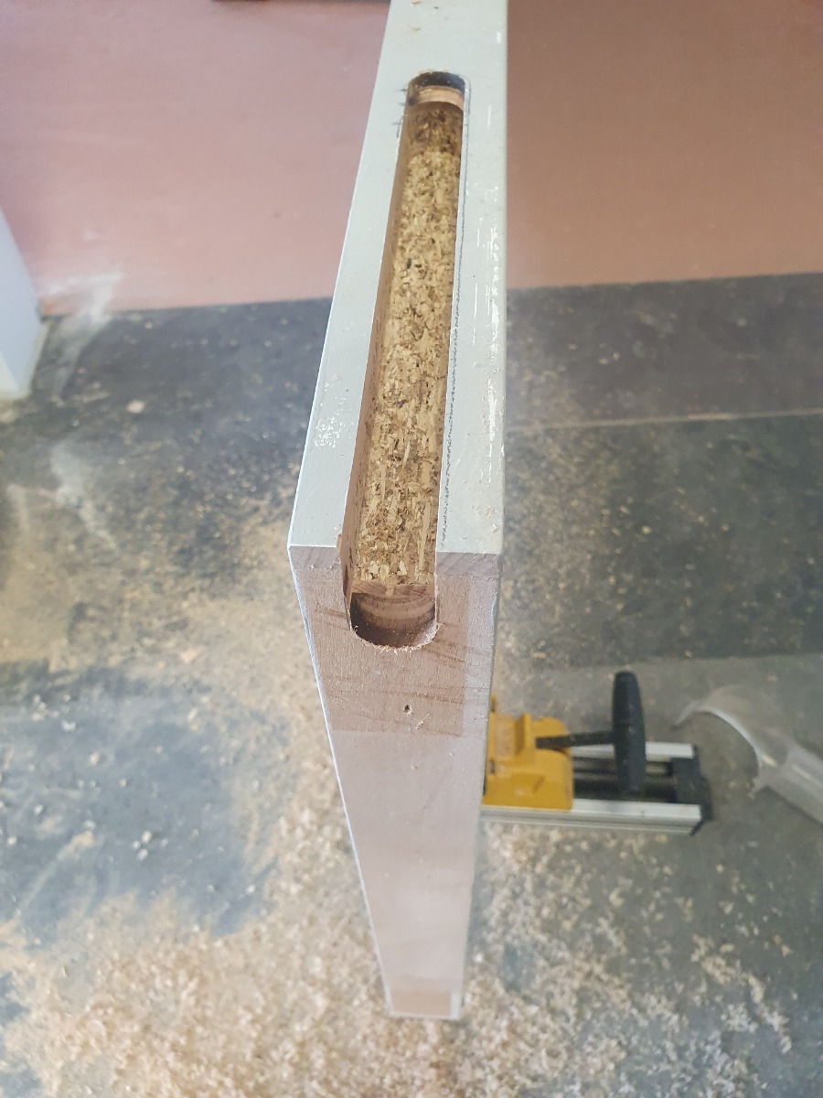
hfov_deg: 53.1
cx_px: 412
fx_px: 824
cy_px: 549
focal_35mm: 26
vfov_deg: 67.3
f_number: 2.4
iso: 500
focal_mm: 4.32
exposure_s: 1/50
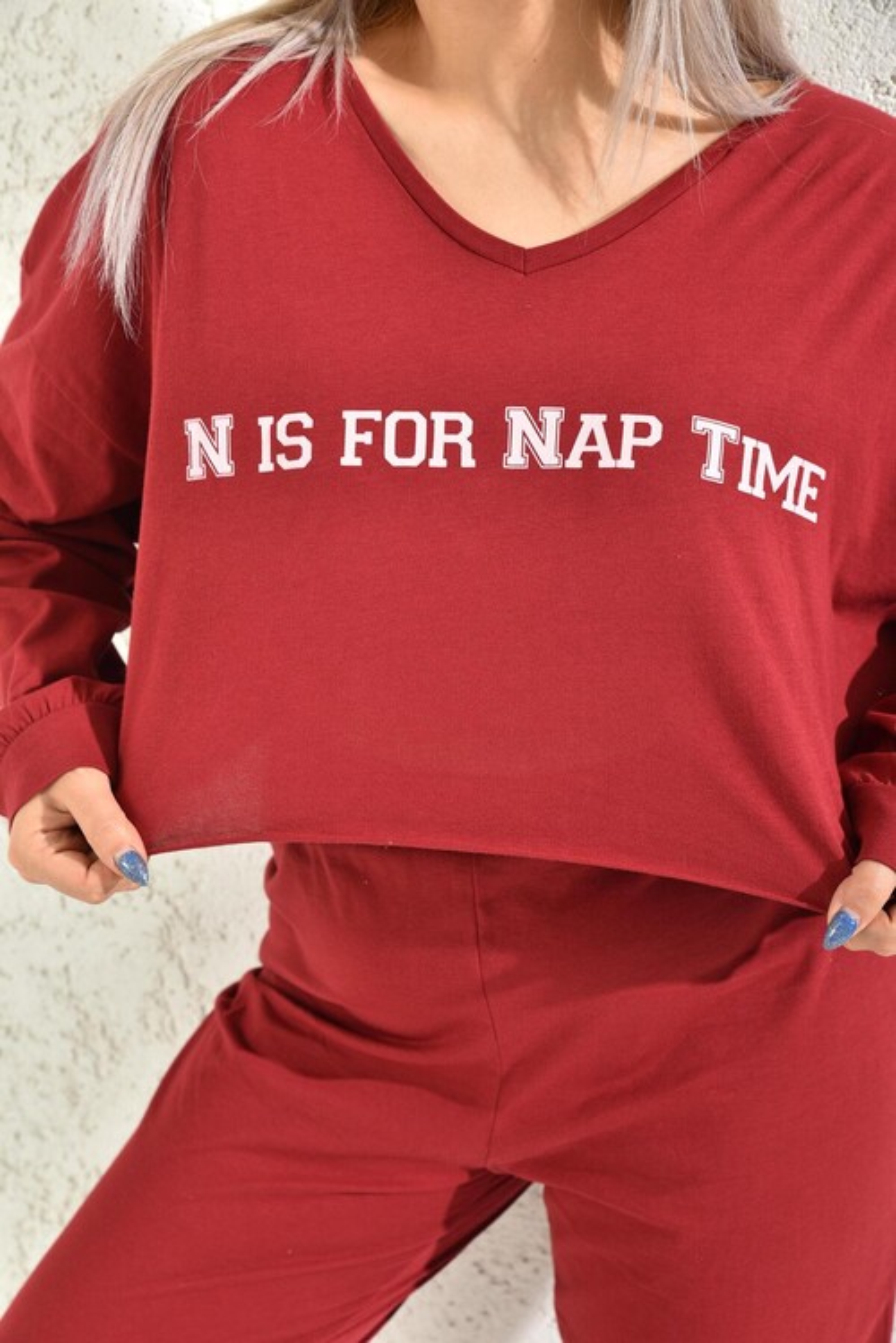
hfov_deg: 28.1
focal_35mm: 48
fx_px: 1792
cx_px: 448
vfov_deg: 41.1
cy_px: 672
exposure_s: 1/160
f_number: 7.1
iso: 100
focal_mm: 48
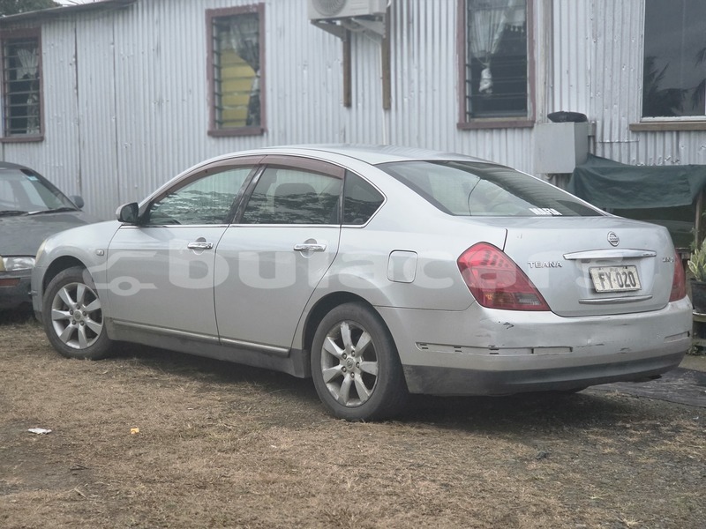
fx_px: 1407
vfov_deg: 21.3
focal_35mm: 69
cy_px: 264
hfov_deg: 28.2
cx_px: 353
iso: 500
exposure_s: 1/33.3
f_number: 2.4
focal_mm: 7
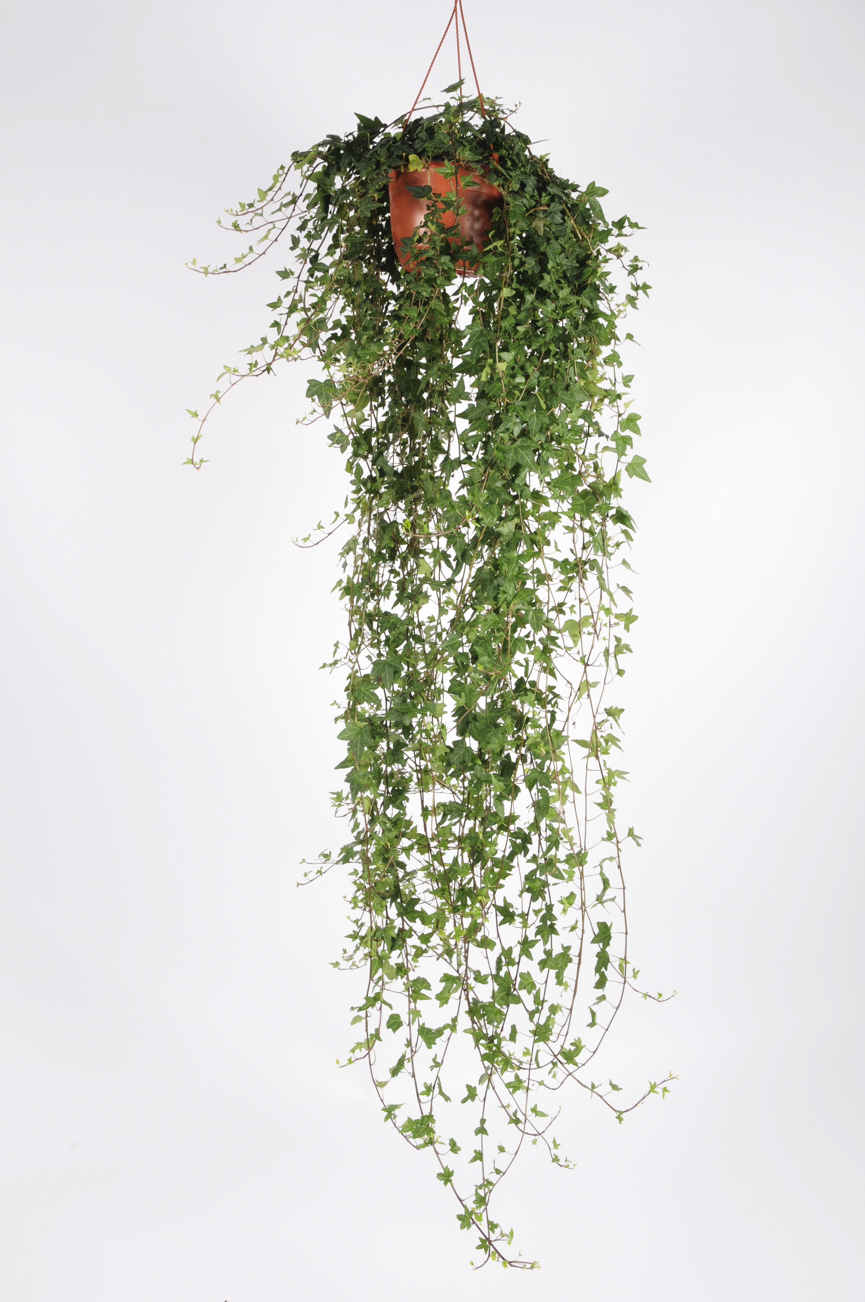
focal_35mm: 33
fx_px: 1192
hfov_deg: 39.9
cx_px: 432
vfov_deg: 57.3
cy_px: 651
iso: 250
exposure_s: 1/125
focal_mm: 22
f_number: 13
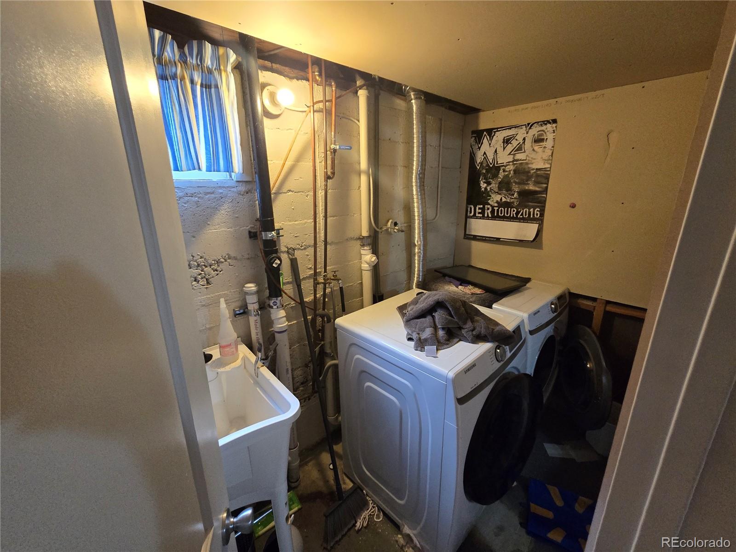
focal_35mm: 13
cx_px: 368
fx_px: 276
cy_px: 276
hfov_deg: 106.2
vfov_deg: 89.9
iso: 640
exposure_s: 1/60
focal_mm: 2.2
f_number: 2.2
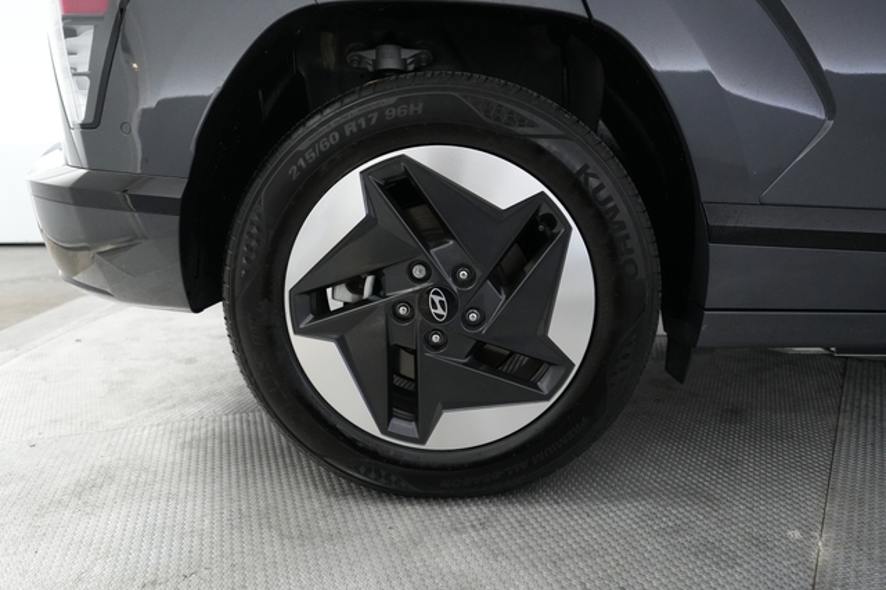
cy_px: 295
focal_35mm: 24
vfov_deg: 53.1
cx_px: 443
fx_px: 590
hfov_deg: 73.8
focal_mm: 24
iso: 4000
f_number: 2.8
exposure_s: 1/160
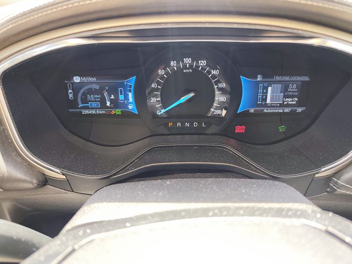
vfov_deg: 58.9
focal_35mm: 23
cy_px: 132
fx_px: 234
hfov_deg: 73.9
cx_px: 176
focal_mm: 6.19
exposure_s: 1/120
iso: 100
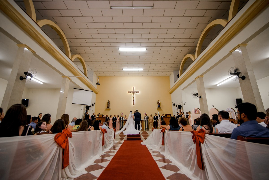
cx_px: 134
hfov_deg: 96.7
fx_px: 120
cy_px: 90
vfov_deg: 73.8
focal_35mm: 16
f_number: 2.8
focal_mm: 16
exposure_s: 1/125
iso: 1250
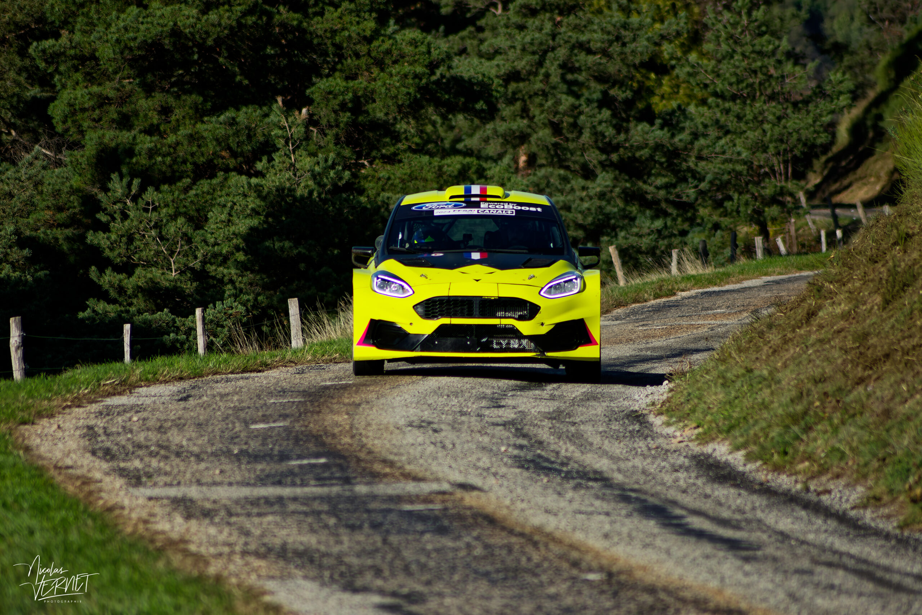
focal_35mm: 450
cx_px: 461
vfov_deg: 3.1
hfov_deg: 4.6
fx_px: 11525
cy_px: 308
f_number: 5.6
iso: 125
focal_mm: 300
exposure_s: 1/1250
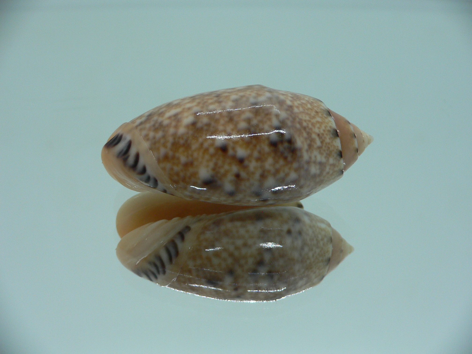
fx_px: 477
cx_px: 236
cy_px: 177
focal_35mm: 35
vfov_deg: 40.7
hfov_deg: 52.6
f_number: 2.8
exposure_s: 1/60
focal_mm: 4.6
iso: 80
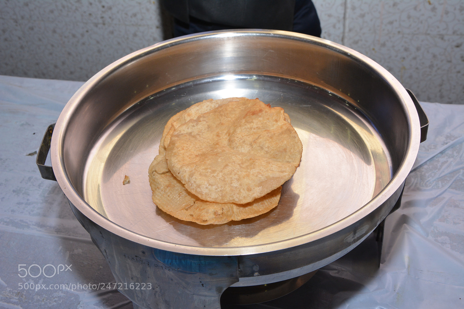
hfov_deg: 43.6
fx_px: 580
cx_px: 232
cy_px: 154
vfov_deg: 29.9
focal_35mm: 45
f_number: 10
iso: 640
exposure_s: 1/125
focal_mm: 30
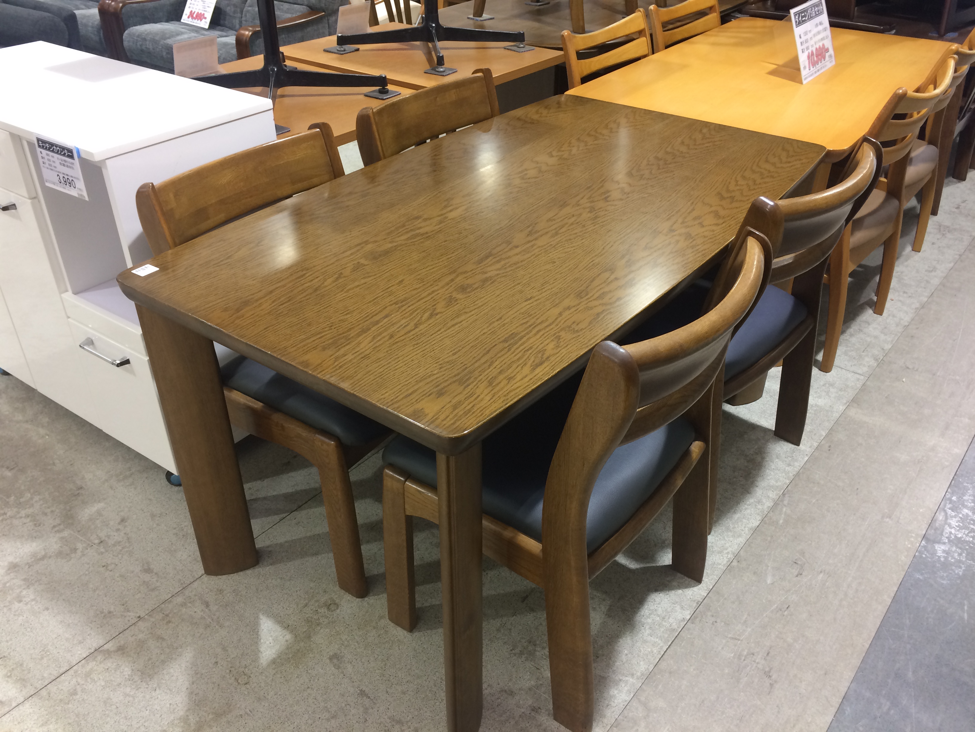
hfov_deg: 61.7
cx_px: 488
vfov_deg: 48.2
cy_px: 366
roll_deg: -1.0
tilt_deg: -32.9
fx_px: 817
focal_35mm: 29
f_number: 2.2
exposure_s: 1/33
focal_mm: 4.15
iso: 100
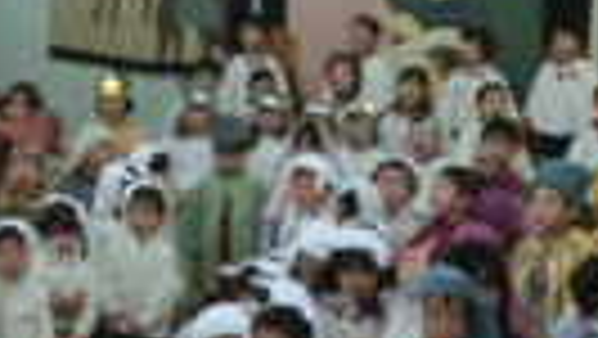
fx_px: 1714
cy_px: 36
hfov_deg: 19.2
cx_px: -18
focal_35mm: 108
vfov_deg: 11.2
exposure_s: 1/160
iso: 800
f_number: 3.7
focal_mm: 5.93
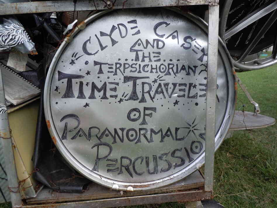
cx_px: 138
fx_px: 224
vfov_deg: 49.7
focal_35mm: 28
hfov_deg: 63.4
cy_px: 104
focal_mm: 5
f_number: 3.7
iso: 100
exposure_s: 1/200
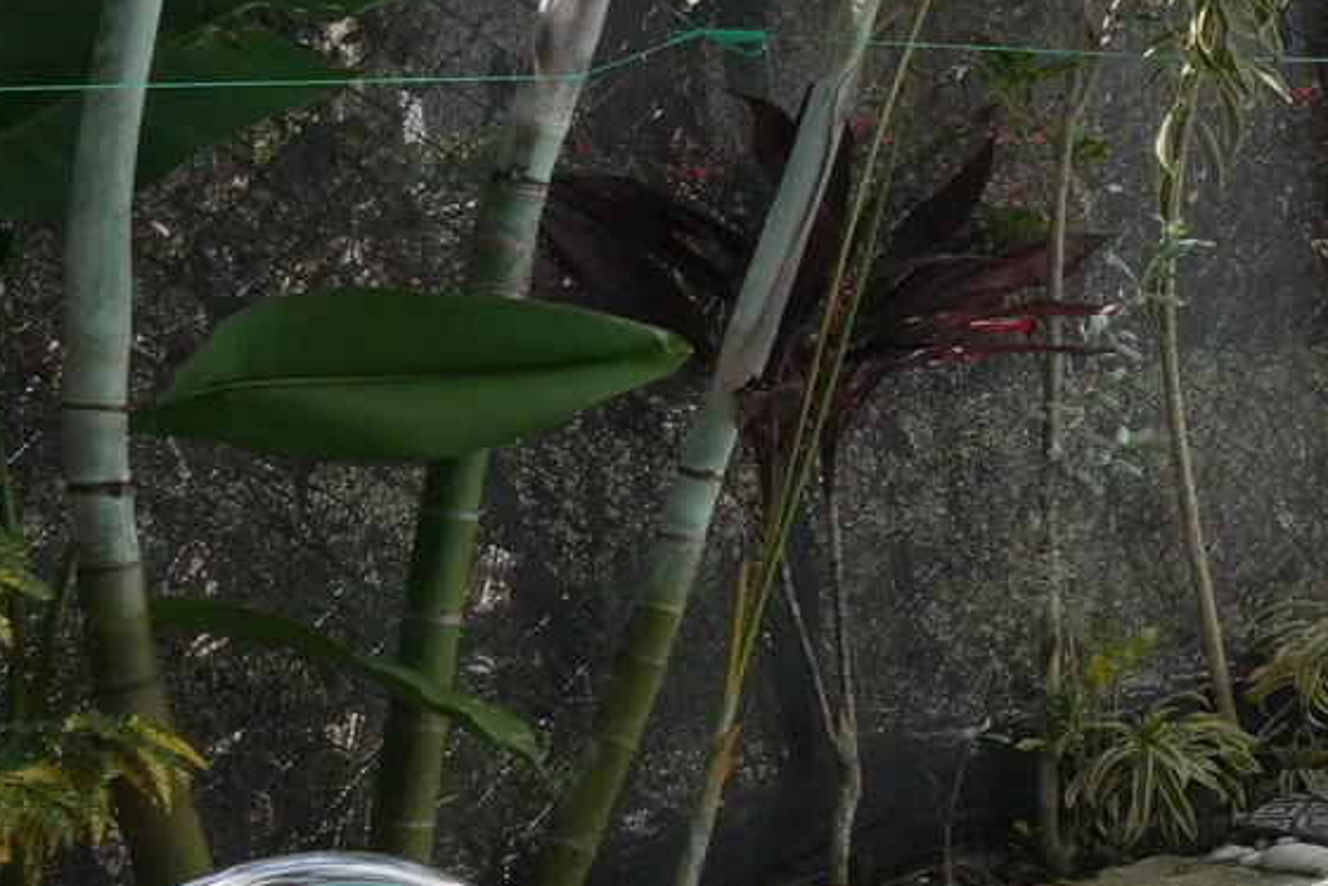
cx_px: 2561
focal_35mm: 75
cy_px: 423
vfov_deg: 18.1
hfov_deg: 18.7
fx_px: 2777
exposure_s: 1/125
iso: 125
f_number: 10
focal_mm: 11
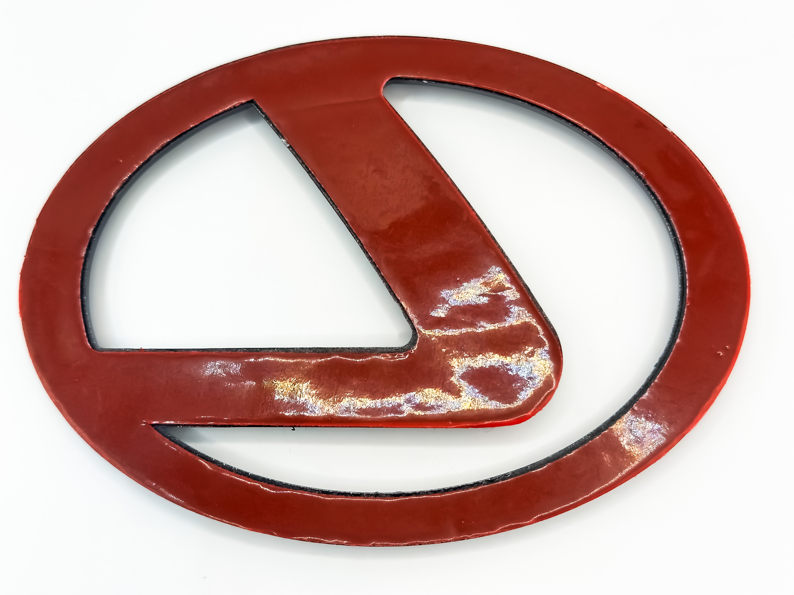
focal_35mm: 48
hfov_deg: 39.7
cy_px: 298
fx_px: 1101
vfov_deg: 30.3
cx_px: 397
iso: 64
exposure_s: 1/380
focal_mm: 6.86
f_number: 1.8
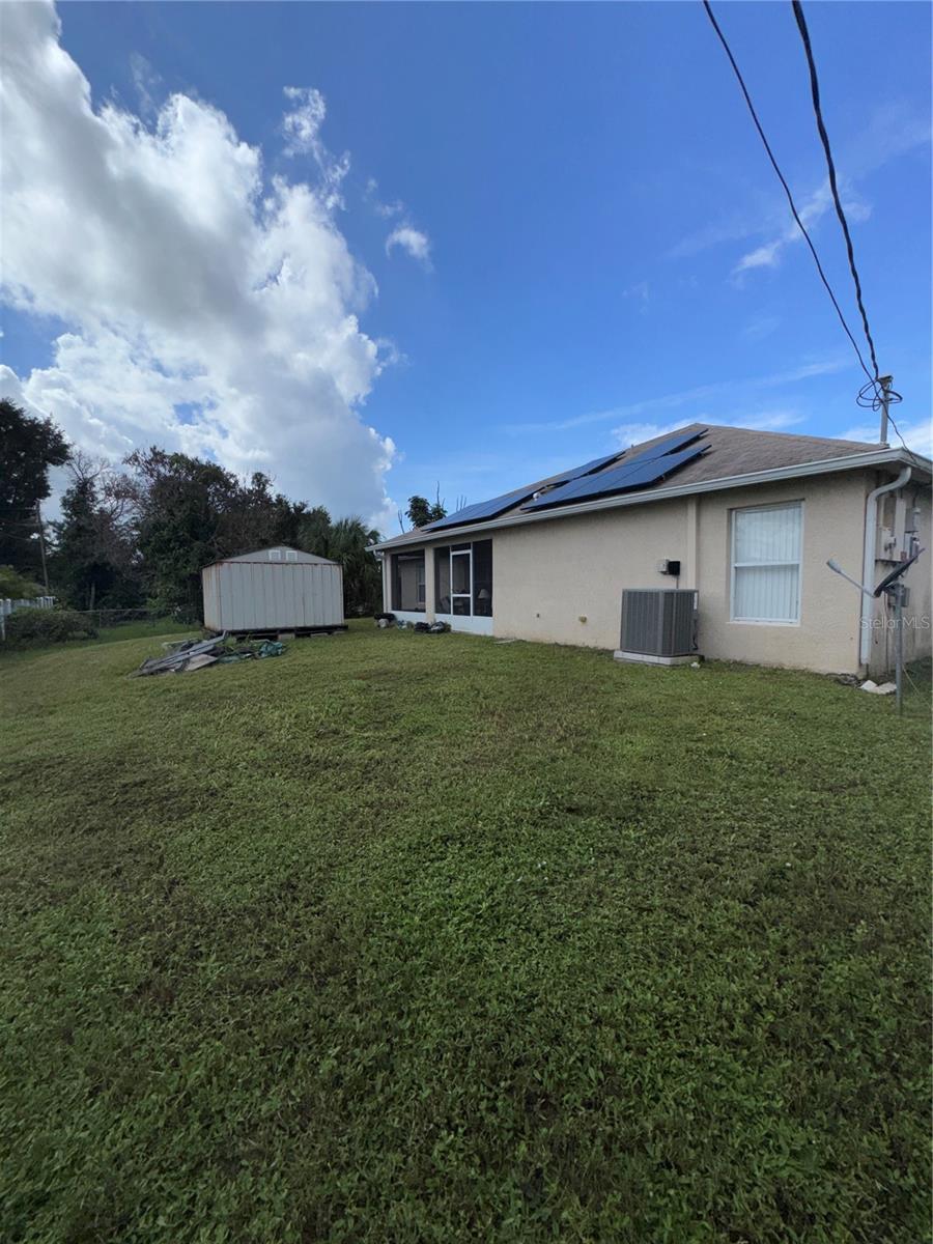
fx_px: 503
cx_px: 466
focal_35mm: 14
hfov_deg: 85.7
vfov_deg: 102.1
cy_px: 622
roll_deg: +0.9
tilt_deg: -3.4
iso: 32
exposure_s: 1/5263
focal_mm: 2.22
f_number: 2.2
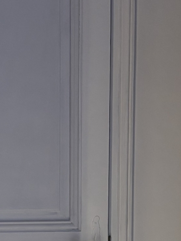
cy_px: 244
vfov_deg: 19.1
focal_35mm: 100
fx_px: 697
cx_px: 55
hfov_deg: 14.8
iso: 400
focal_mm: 5.96
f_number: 1.6
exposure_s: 1/60
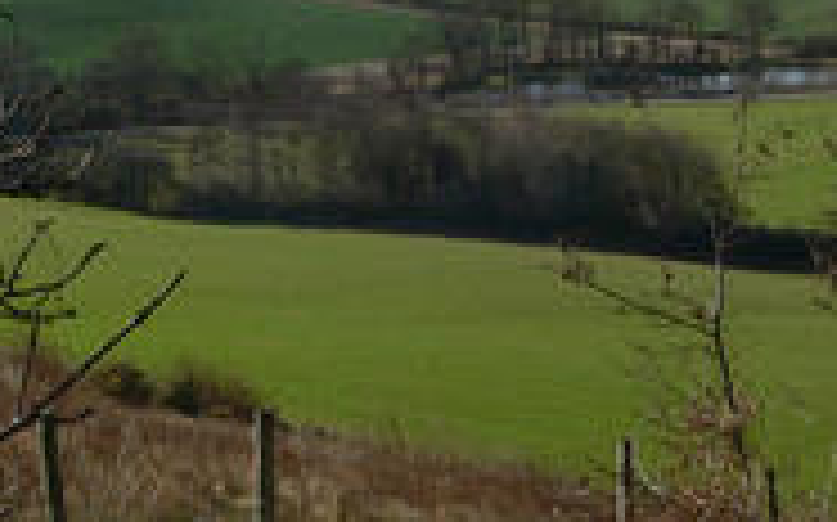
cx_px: 590
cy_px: -122
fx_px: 2394
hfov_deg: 19.7
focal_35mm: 105
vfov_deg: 12.1
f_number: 4
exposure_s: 1/400
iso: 80
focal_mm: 6
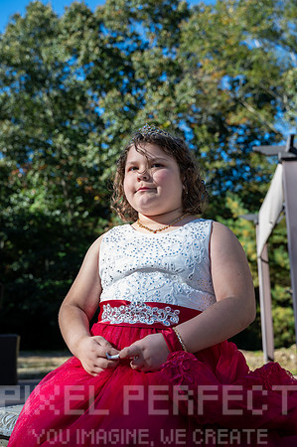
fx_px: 533
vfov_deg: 45.5
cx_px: 148
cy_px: 224
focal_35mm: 43
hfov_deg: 31.1
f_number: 4.5
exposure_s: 1/200
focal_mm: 43
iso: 100
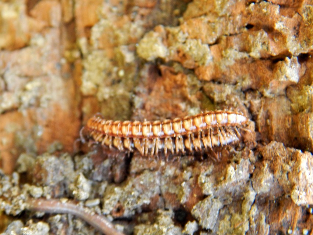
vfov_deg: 17.4
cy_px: 118
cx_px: 156
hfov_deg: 23.0
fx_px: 769
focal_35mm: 85
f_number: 4.3
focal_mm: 15.3
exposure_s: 1/25
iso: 400
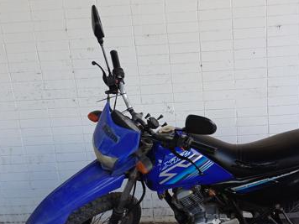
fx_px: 389
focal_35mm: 45
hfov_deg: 40.9
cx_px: 223
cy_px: 160
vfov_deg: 31.8
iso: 50
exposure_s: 1/100
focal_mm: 4.65
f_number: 1.8
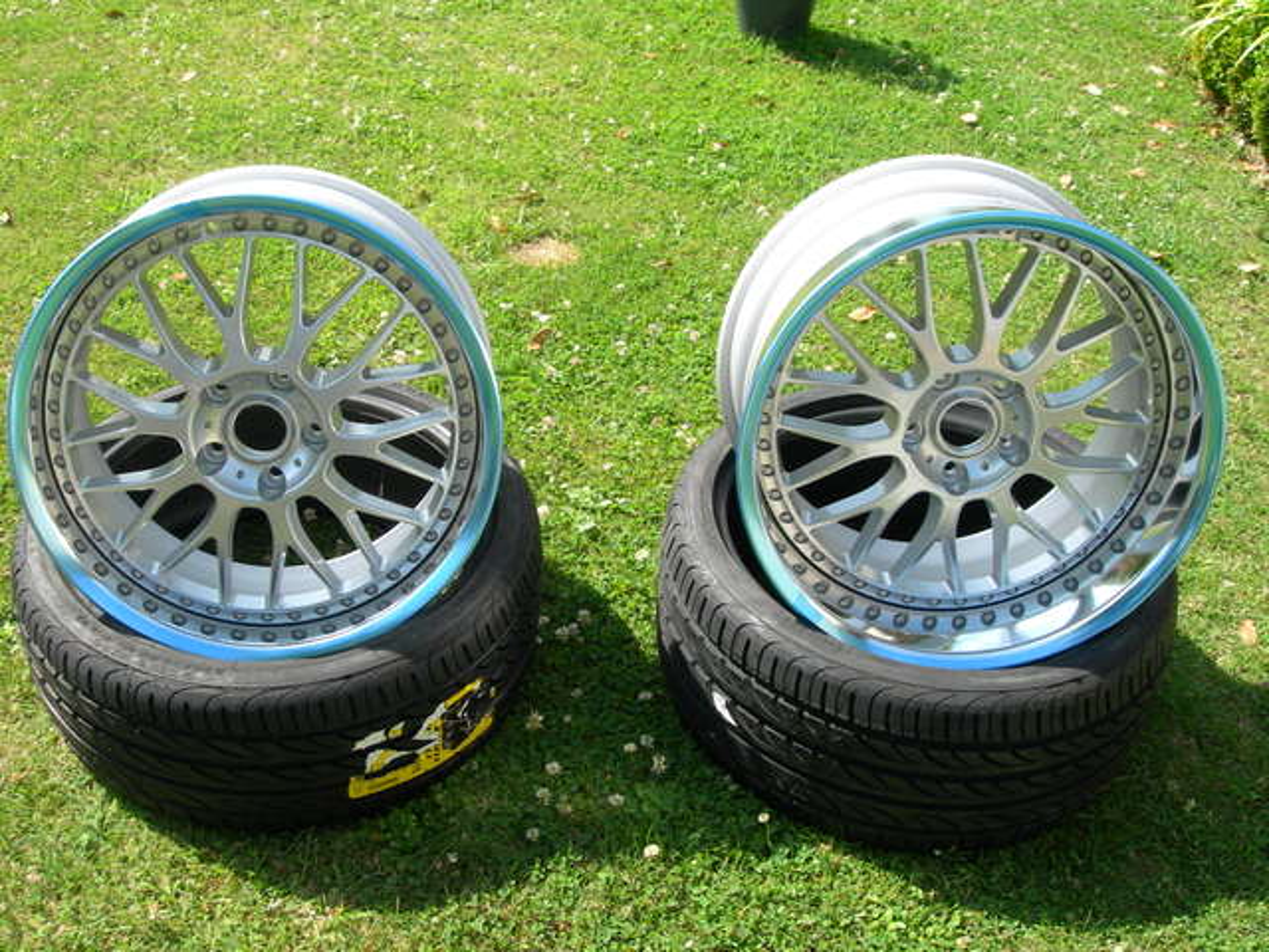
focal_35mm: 38
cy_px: 476
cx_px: 634
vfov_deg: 37.7
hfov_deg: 49.0
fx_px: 1393
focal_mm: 7.8
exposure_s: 1/175
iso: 50
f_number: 4.8
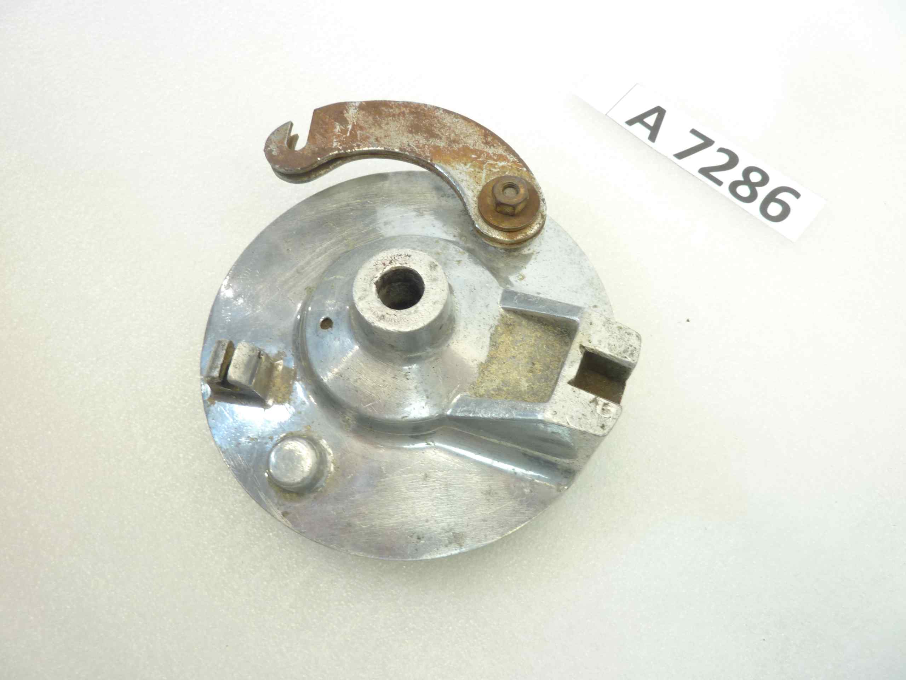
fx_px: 654
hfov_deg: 69.4
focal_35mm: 25
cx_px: 453
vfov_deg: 54.9
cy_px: 340
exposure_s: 1/15
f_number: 3.3
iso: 80
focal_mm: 4.1
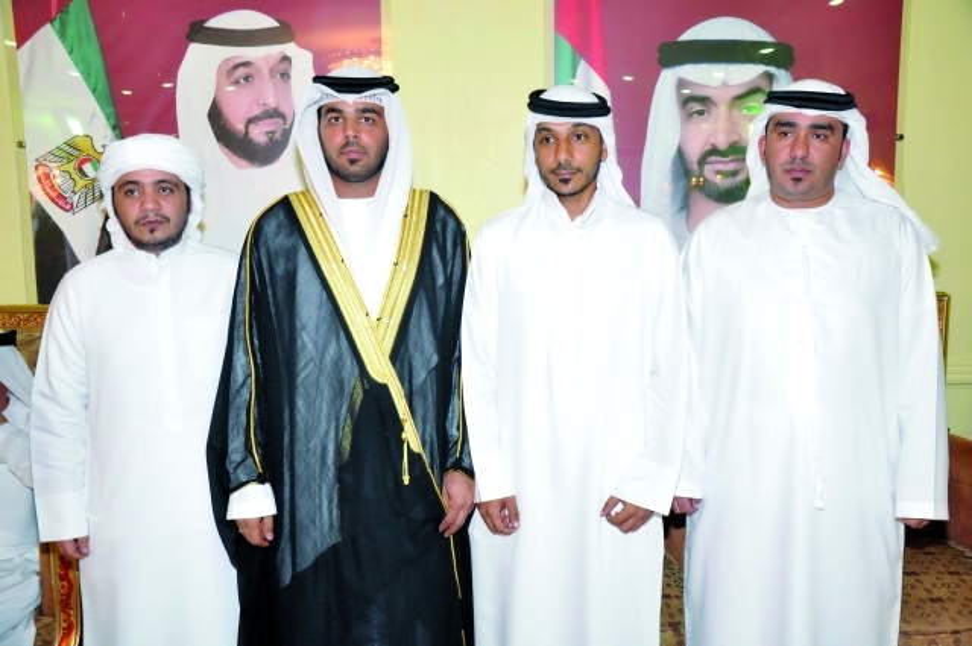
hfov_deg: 57.3
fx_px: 890
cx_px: 486
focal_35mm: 33
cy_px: 323
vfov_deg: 39.9
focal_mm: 22
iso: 1600
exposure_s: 1/60
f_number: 4.5
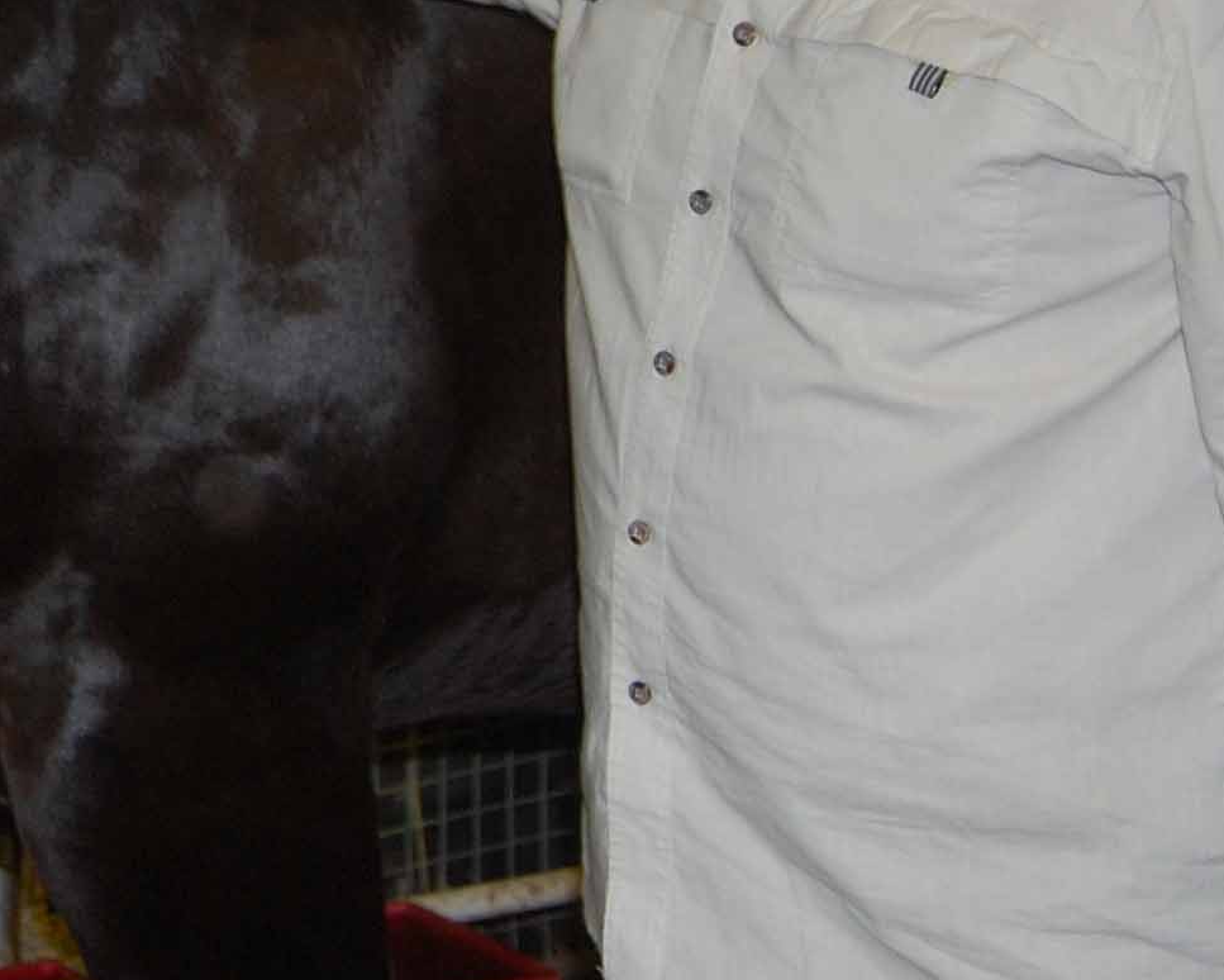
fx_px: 3804
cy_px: -215
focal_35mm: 105
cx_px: -165
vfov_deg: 14.2
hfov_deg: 17.6
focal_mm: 24
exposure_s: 1/60
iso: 400
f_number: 4
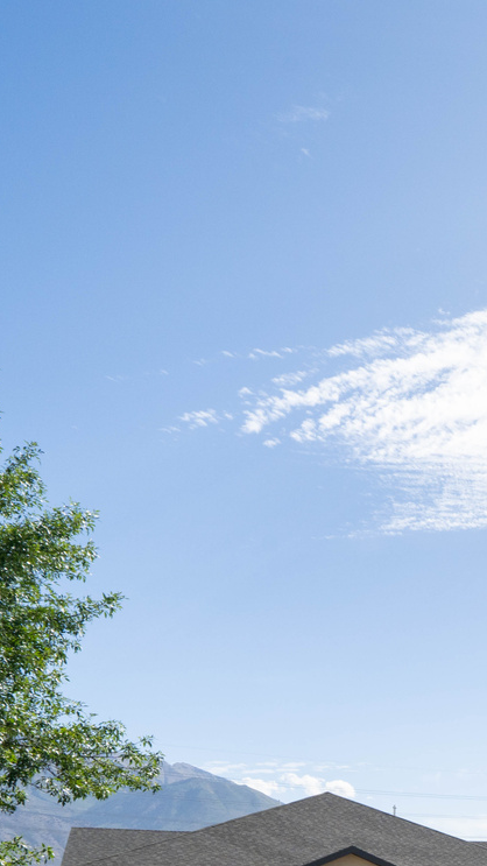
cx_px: 991
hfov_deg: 18.5
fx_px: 895
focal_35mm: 39
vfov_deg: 44.0
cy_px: 867
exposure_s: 1/200
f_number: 11
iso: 160
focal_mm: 12
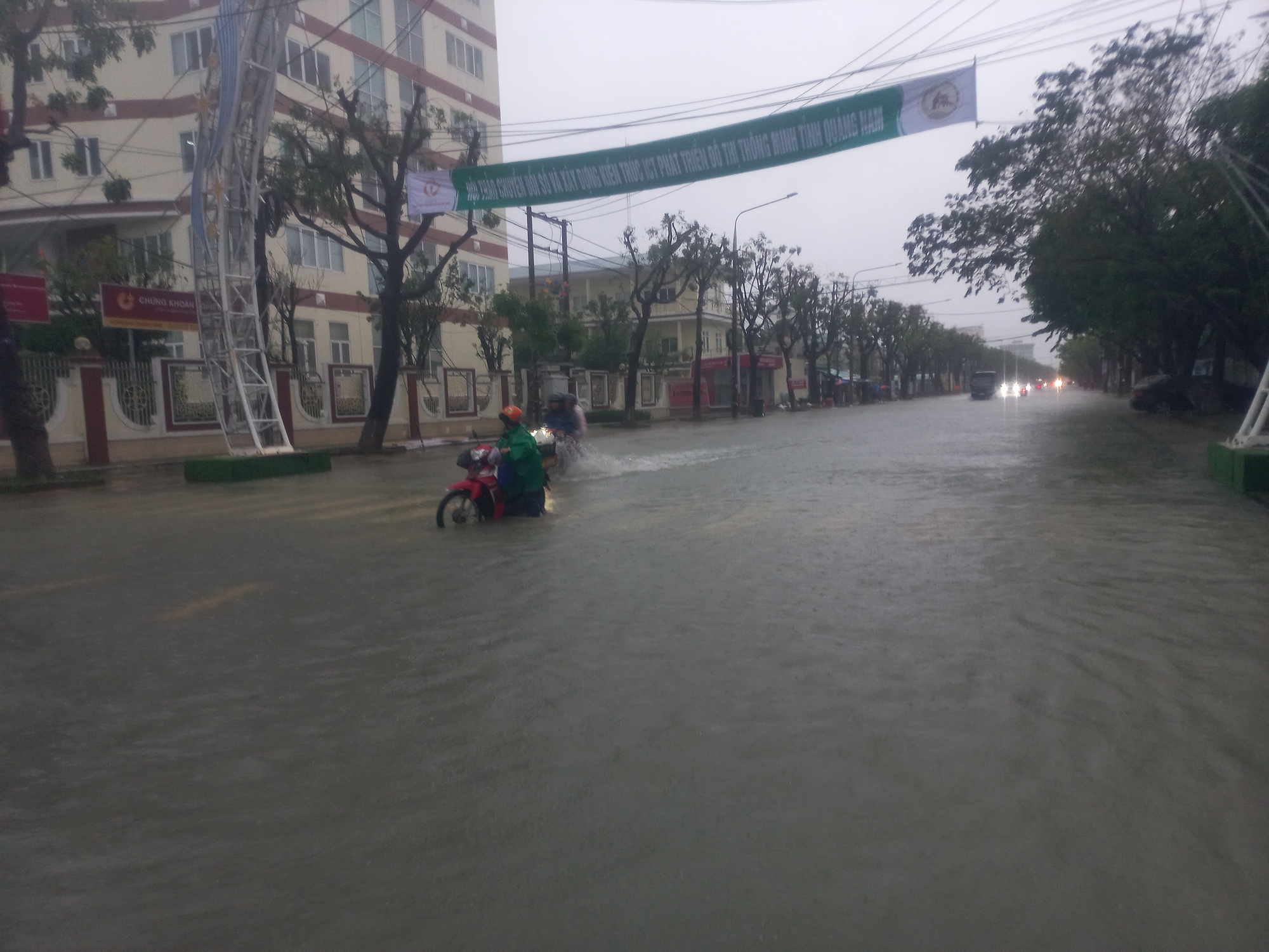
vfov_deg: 54.9
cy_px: 476
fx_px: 916
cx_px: 634
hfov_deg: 69.4
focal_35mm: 25
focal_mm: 4.6
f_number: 1.8
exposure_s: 1/40
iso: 200
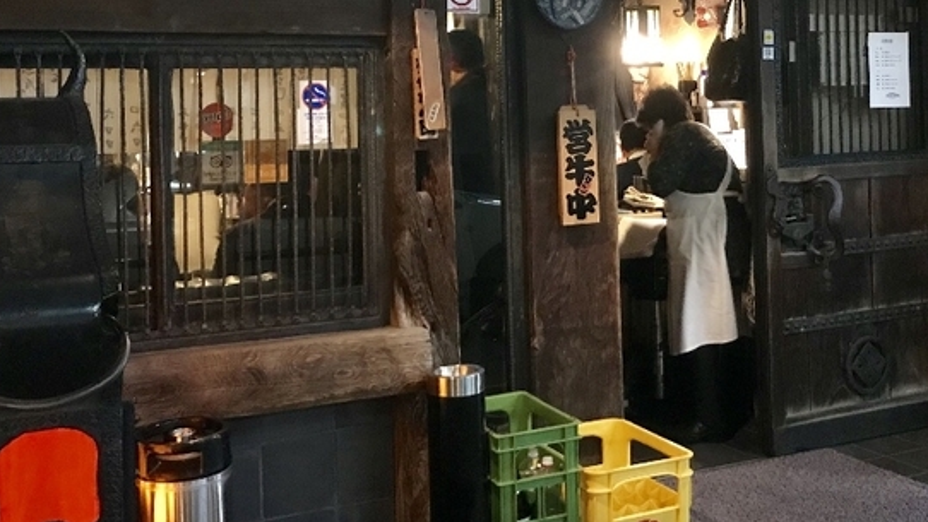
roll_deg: +1.7
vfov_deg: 26.0
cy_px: 99
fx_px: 1107
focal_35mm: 45
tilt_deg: +0.0
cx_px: 515
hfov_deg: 45.4
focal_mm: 3.99
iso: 100
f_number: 1.8
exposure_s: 1/4
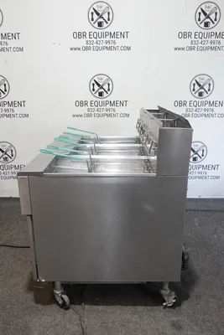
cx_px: 112
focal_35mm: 30
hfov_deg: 43.6
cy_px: 168
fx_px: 280
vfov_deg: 61.9
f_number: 3.2
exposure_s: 1/30
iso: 640
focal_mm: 11.29
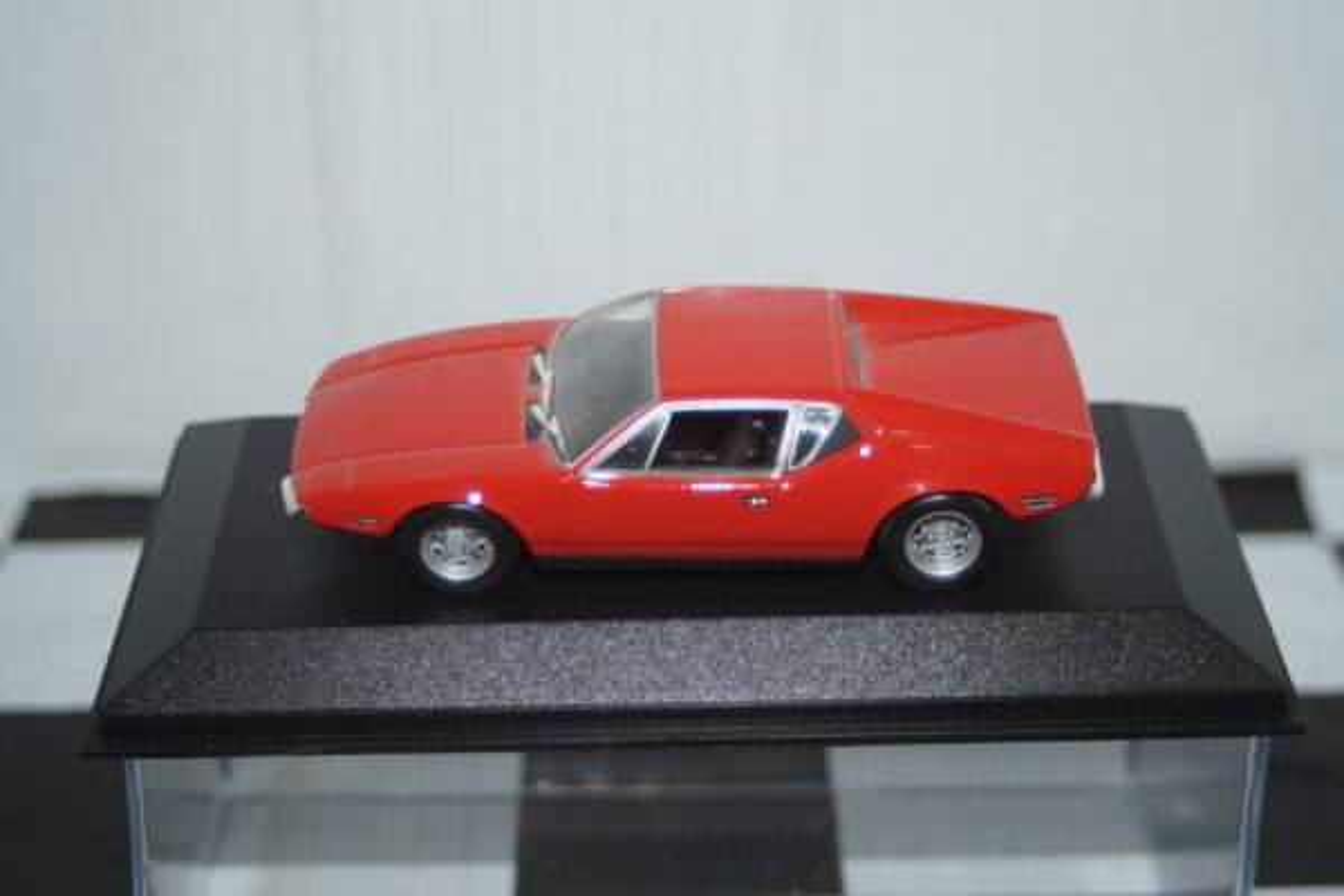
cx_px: 672
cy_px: 448
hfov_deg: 33.4
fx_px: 2240
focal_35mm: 60
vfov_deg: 22.6
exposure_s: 1/160
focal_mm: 40
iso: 125
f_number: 4.5
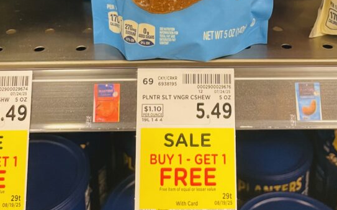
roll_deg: +0.6
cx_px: 184
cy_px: -49
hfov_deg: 38.8
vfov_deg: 22.7
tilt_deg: -18.6
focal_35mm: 52
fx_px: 477
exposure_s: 1/60
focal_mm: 4.2
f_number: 1.6
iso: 160
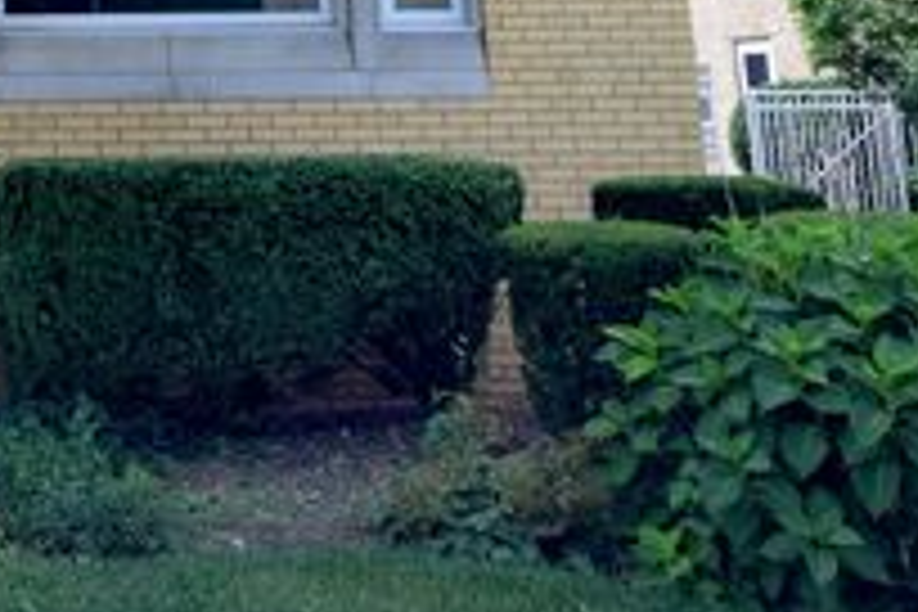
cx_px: -135
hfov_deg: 26.0
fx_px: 1799
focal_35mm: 71
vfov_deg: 17.6
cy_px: -259
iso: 100
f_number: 5.6
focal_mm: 15
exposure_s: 1/125
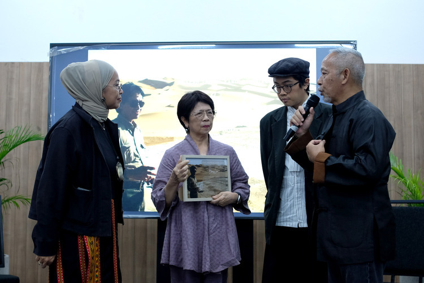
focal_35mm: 50
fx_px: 589
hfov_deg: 39.6
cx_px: 212
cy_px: 142
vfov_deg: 27.0
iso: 2000
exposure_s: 1/100
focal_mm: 33
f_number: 2.8
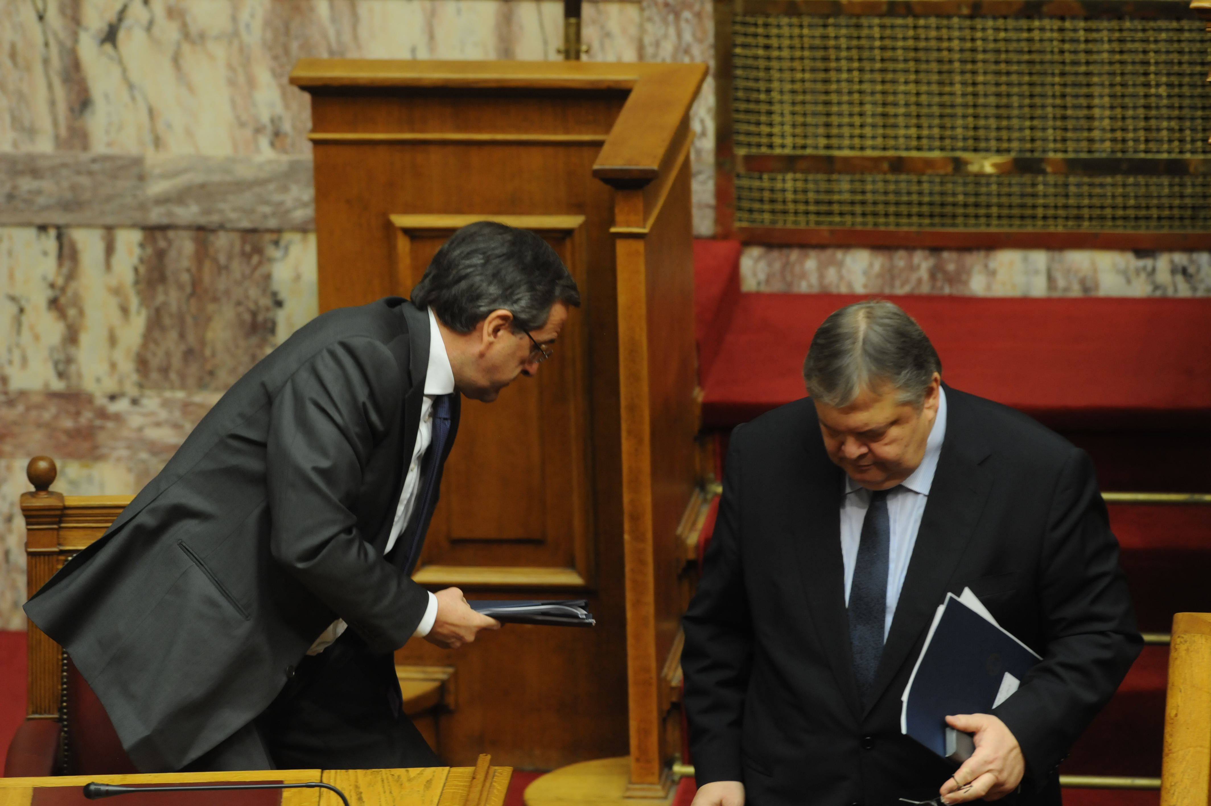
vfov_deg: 4.6
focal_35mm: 300
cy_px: 403
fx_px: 10085
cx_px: 606
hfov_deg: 6.9
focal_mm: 300
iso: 2000
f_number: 5.6
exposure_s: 1/160
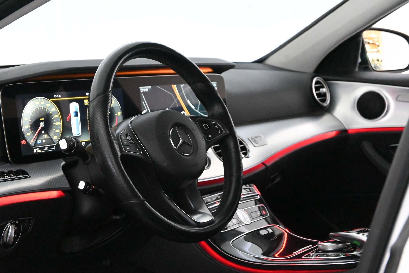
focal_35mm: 75
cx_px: 204
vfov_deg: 18.2
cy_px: 136
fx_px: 852
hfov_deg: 27.0
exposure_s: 1/80
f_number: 6.3
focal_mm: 50
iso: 18000
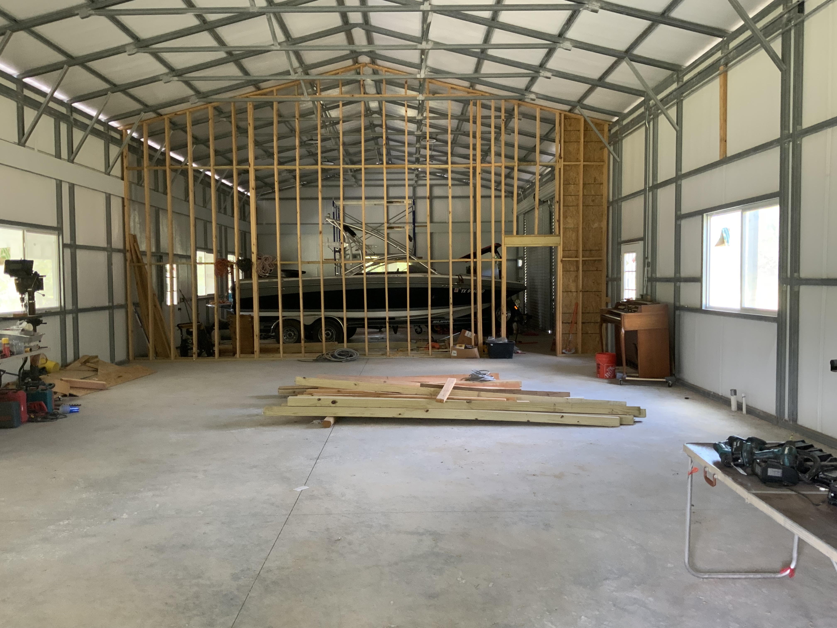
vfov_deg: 48.2
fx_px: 701
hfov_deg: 61.7
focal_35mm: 29
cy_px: 314
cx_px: 418
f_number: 1.8
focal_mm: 3
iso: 200
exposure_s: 1/60
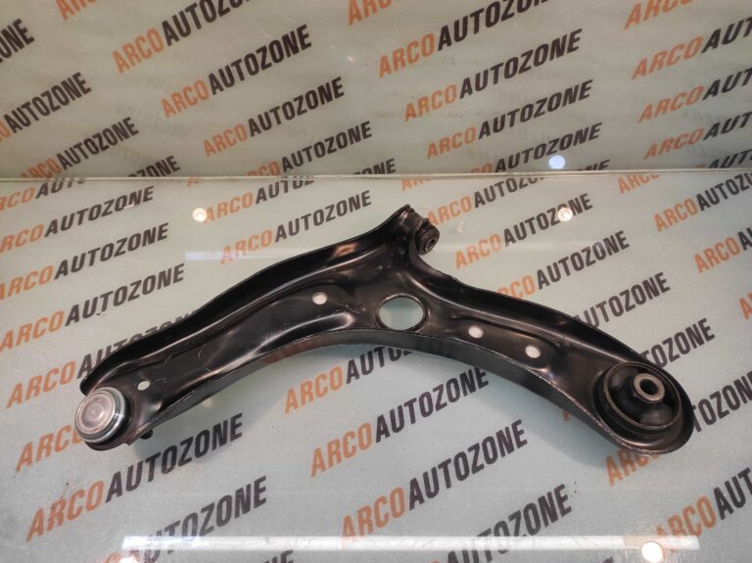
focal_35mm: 17
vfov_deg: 74.7
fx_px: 369
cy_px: 282
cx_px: 376
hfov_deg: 91.1
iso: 95
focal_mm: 4.74
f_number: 1.79
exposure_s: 1/33
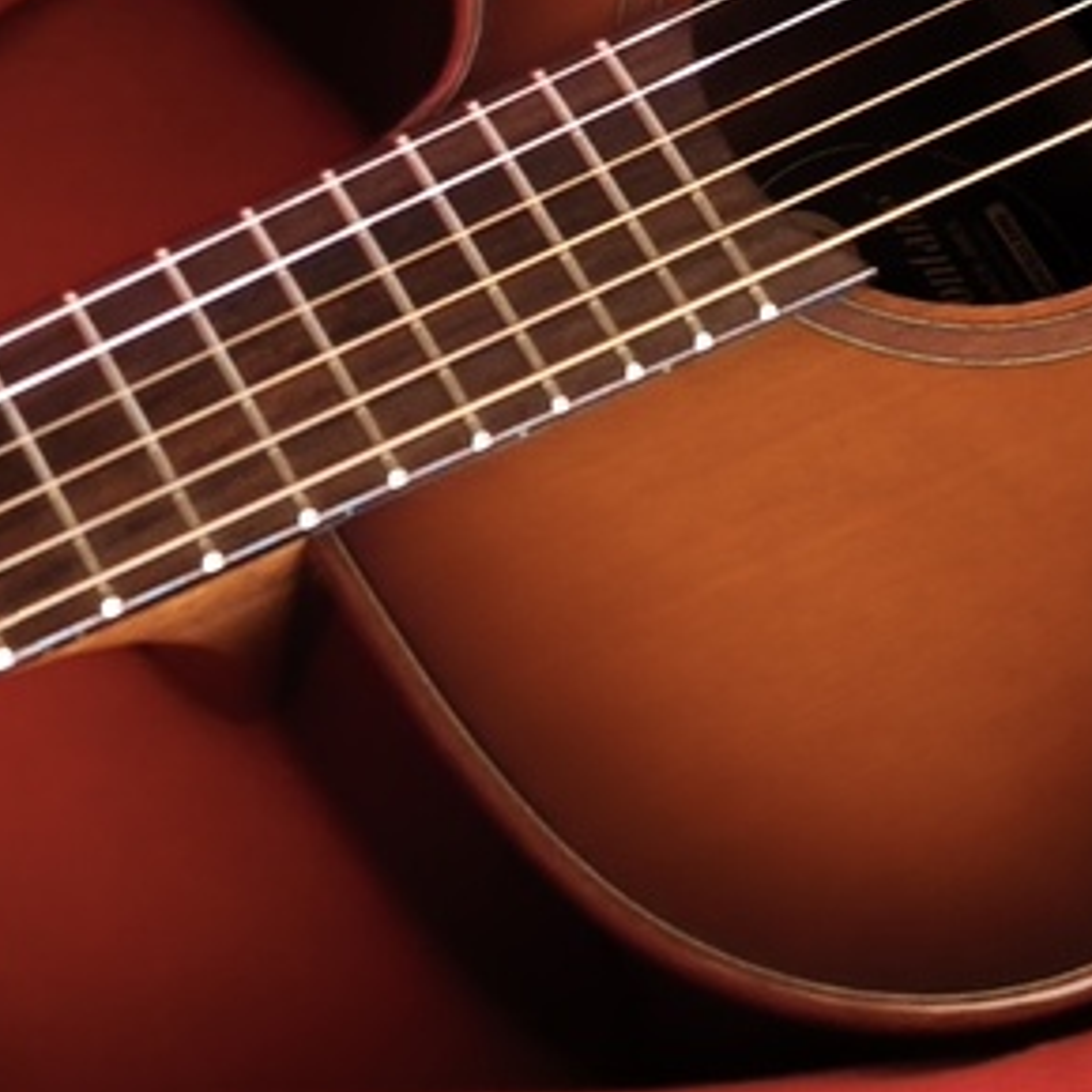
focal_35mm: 112
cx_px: 26
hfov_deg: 15.3
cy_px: 158
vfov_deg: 15.4
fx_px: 3997
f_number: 1.65
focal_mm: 6.18
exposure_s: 1/14.3
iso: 6400
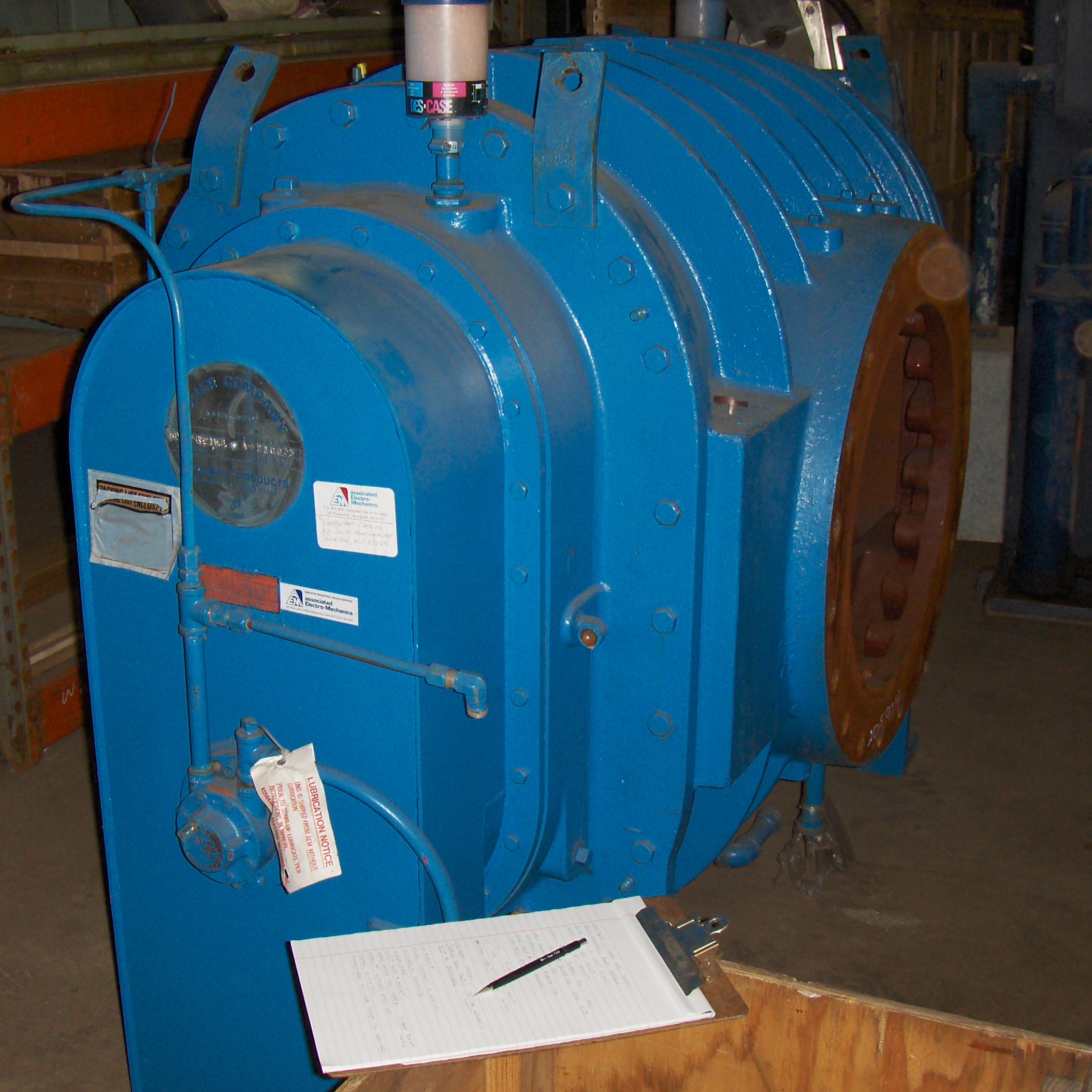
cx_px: 511
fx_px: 1749
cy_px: 546
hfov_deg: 34.7
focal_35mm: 49
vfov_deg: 34.7
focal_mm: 6.5
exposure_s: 1/60
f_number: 3.5
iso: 100
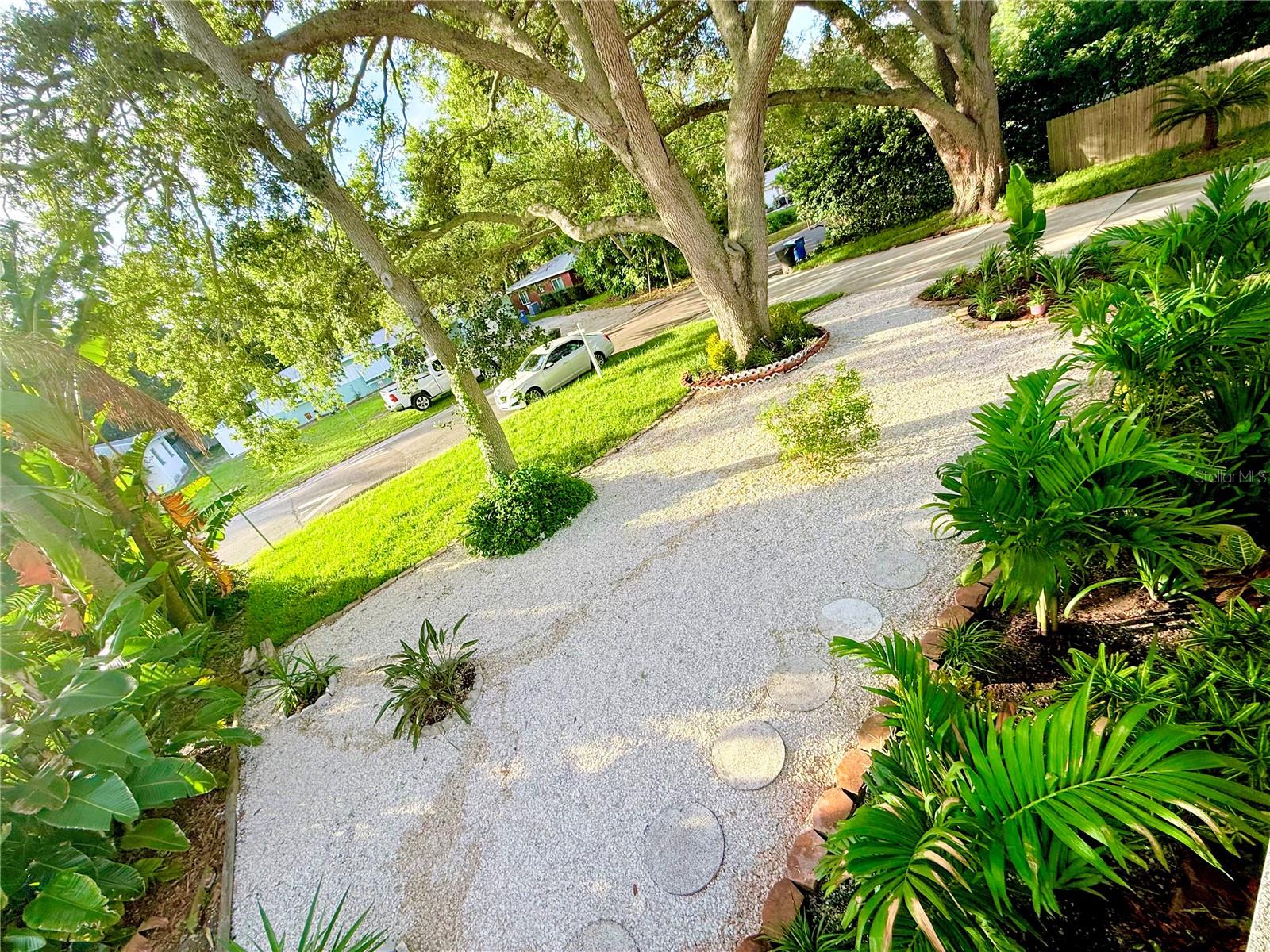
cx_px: 635
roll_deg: +22.0
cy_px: 476
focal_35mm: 14
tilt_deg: -23.3
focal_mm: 2.22
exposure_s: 1/233
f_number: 2.2
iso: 50
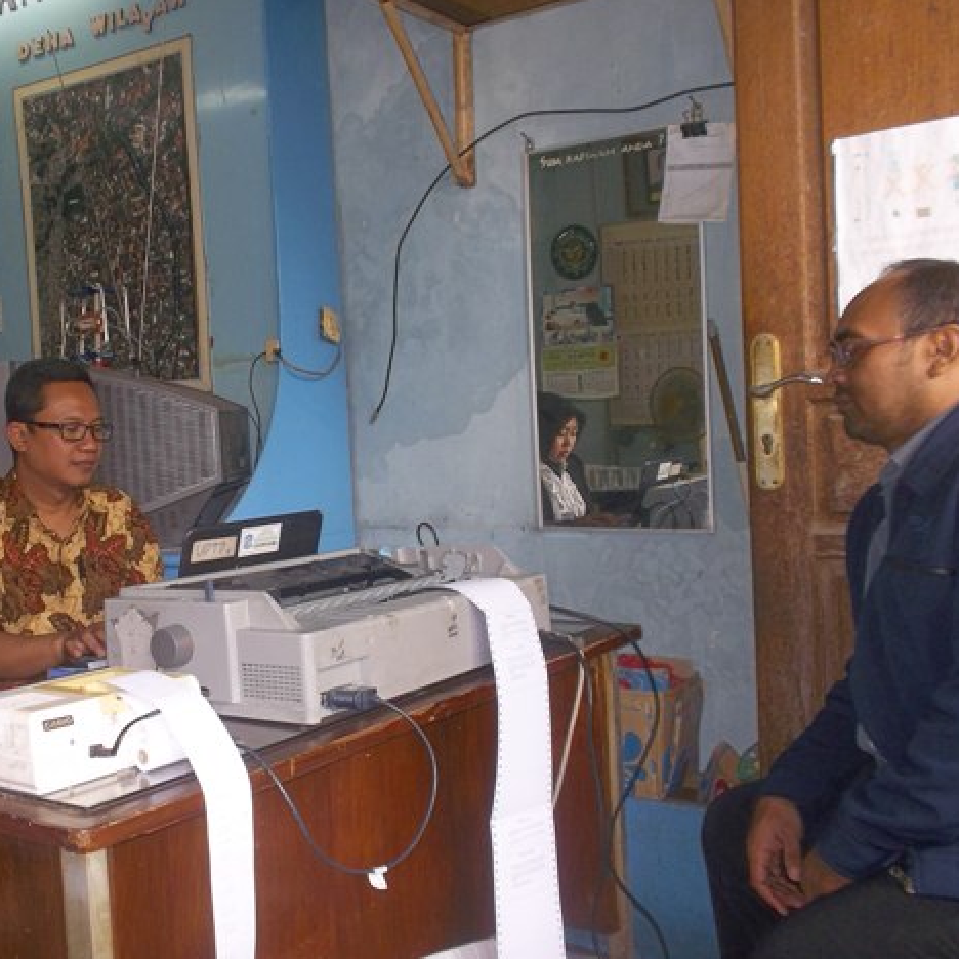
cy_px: 484
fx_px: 1097
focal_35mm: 35
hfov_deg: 46.4
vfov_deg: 47.2
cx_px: 312
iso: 80
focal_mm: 4.1
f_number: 3.3
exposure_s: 1/30
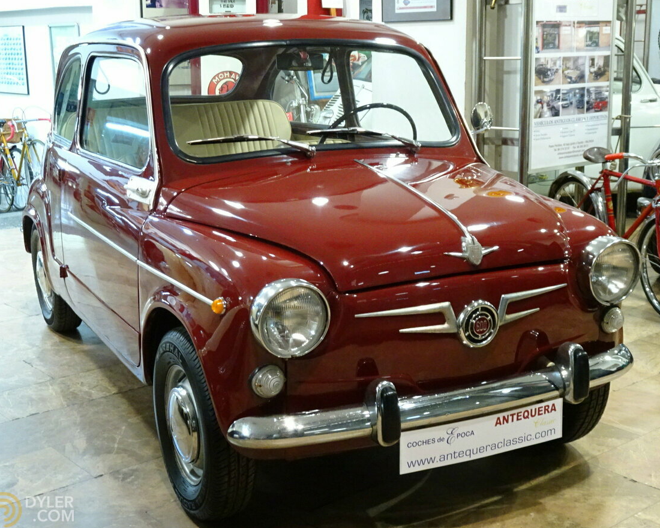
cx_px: 338
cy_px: 263
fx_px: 957
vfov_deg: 30.8
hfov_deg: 38.0
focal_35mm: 49
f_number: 4.5
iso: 800
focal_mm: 7.87
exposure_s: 1/8
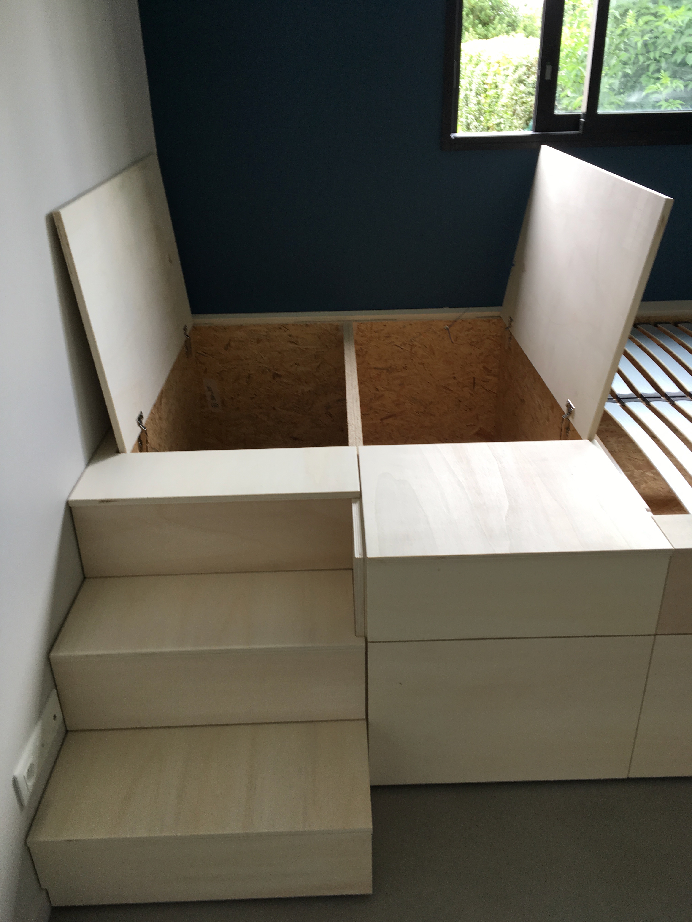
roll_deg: -0.8
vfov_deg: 61.7
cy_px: 461
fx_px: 773
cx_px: 346
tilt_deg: -27.5
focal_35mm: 29
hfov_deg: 48.2
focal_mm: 4.15
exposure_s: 1/50
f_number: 2.2
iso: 25
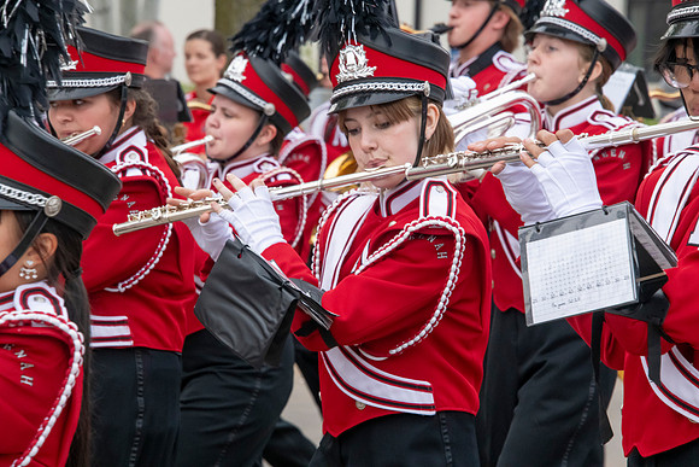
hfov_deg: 9.8
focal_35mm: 210
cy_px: 234
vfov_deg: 6.5
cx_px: 350
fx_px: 4078
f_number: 11
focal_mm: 210
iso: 3200
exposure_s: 1/320
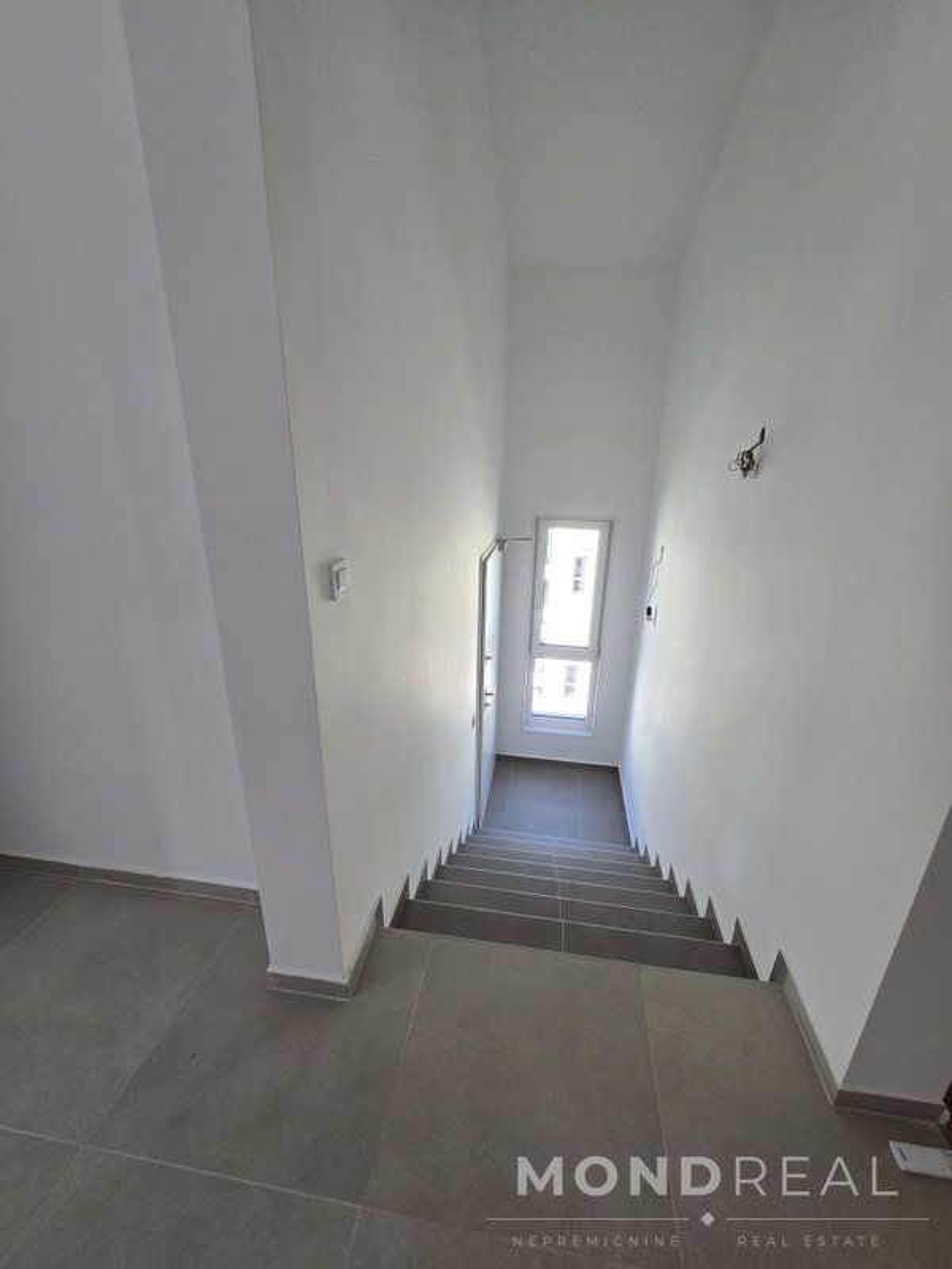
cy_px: 634
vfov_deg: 106.2
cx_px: 476
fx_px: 477
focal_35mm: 13
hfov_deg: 89.9
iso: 100
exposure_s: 1/100
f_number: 2.2
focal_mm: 2.2
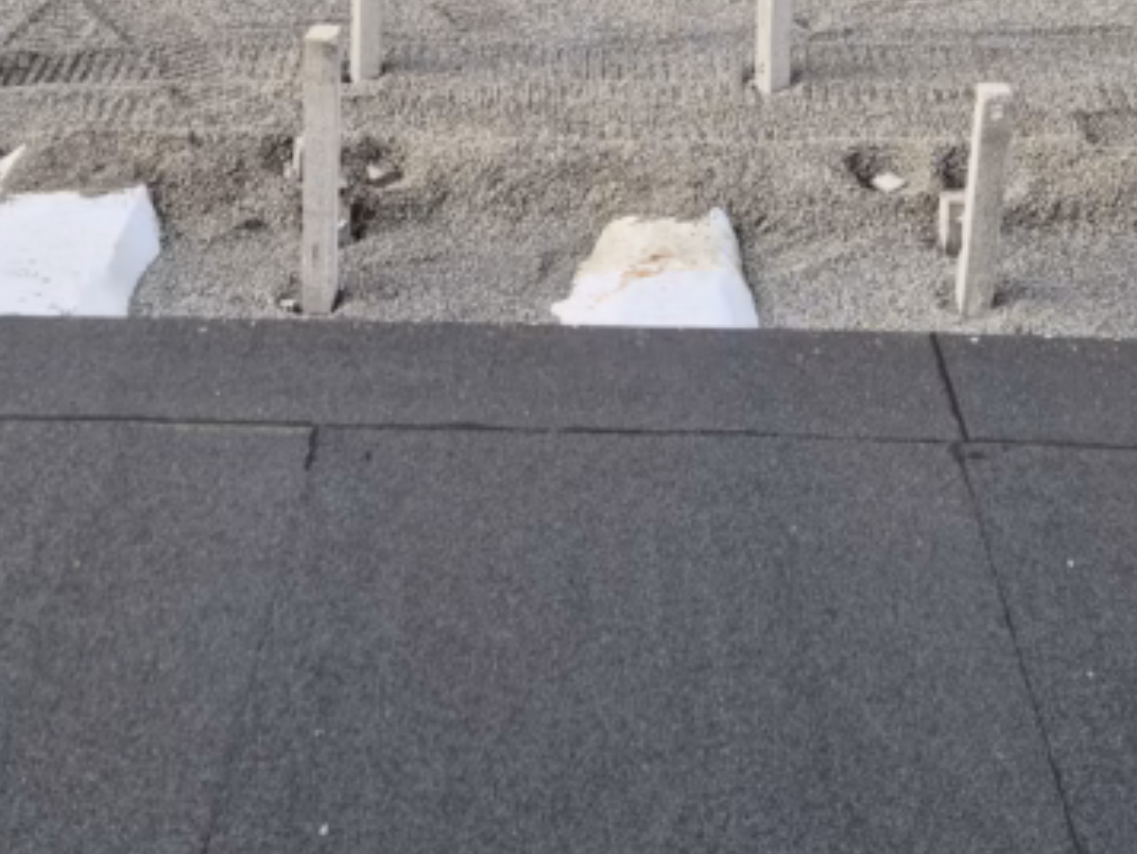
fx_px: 2169
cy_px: -188
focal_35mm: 66
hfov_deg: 29.3
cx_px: 424
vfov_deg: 20.7
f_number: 1.8
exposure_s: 1/684
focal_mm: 5.4
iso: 25
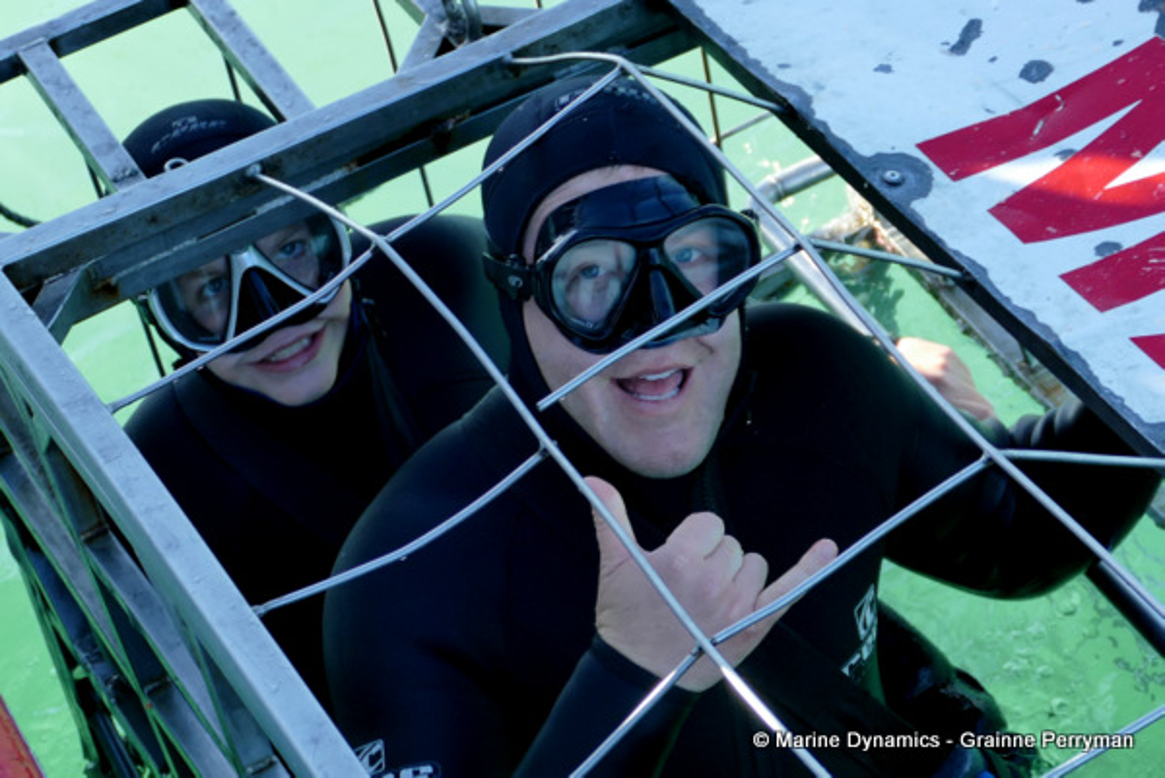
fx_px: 2461
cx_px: 582
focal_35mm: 76
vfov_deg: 18.0
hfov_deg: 26.6
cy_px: 389
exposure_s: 1/250
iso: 125
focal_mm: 27.56
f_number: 3.7
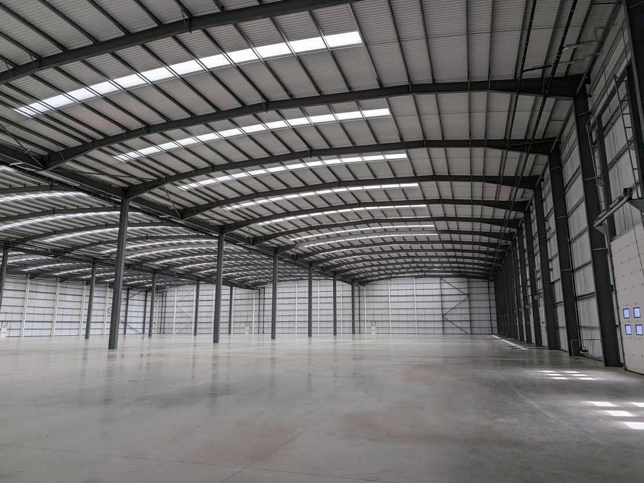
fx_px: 447
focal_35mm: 24
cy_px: 242
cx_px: 322
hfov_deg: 71.6
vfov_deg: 56.8
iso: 29
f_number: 1.68
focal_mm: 6.9
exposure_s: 1/216
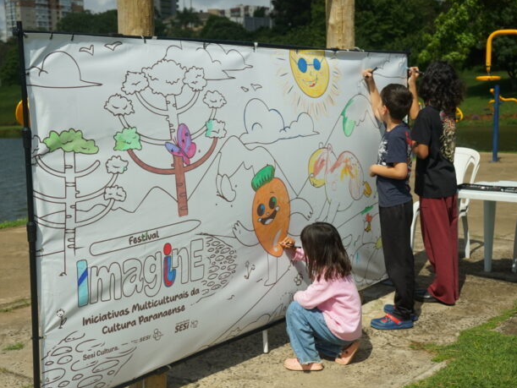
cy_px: 195
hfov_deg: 41.2
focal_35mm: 46
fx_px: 687
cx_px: 239
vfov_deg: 31.5
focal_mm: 42
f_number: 5.6
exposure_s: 1/1000
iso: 100
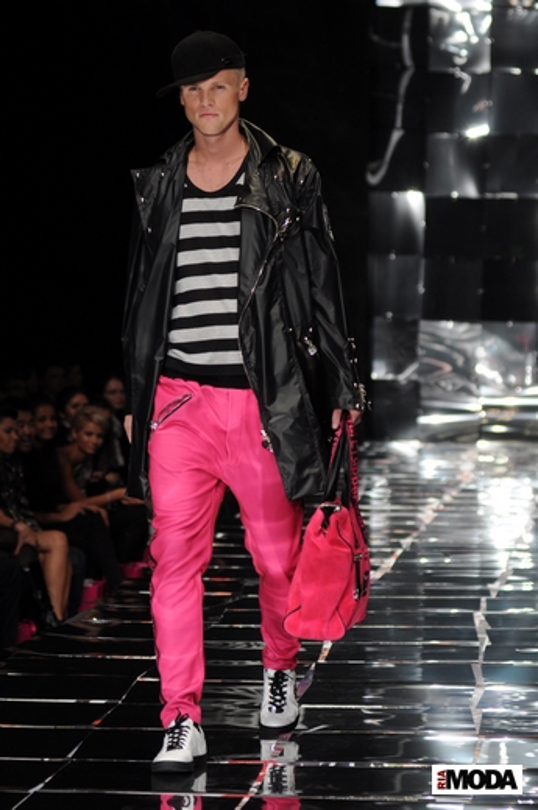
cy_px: 405
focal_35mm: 120
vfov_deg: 17.1
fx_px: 2699
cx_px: 269
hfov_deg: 11.4
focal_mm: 80
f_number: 3.5
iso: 800
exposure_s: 1/250
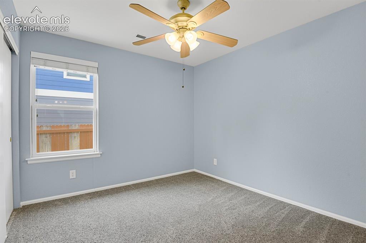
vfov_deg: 70.4
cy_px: 122
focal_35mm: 17
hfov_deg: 93.3
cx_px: 183
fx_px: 173
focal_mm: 17
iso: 250
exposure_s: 1
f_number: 8
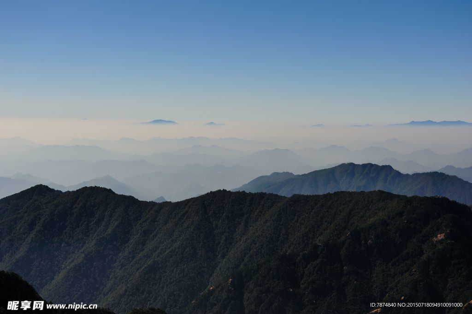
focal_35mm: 52
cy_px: 157
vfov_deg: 25.9
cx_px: 236
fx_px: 681
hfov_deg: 38.2
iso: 200
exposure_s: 1/1000
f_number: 5.6
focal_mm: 52
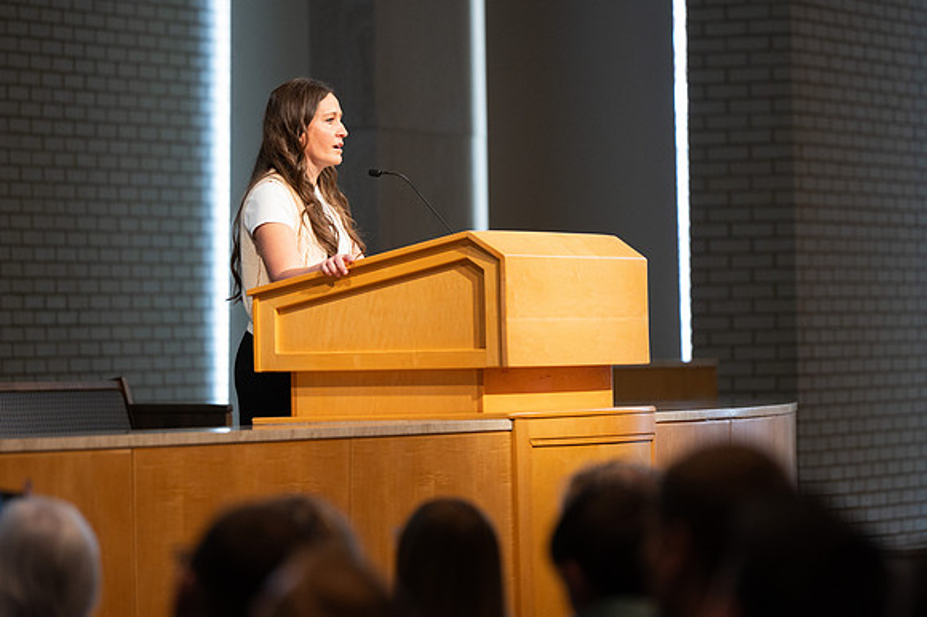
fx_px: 5270
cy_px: 308
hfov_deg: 10.1
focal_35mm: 205
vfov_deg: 6.7
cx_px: 464
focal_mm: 200
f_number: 3.5
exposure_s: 1/400
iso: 2500
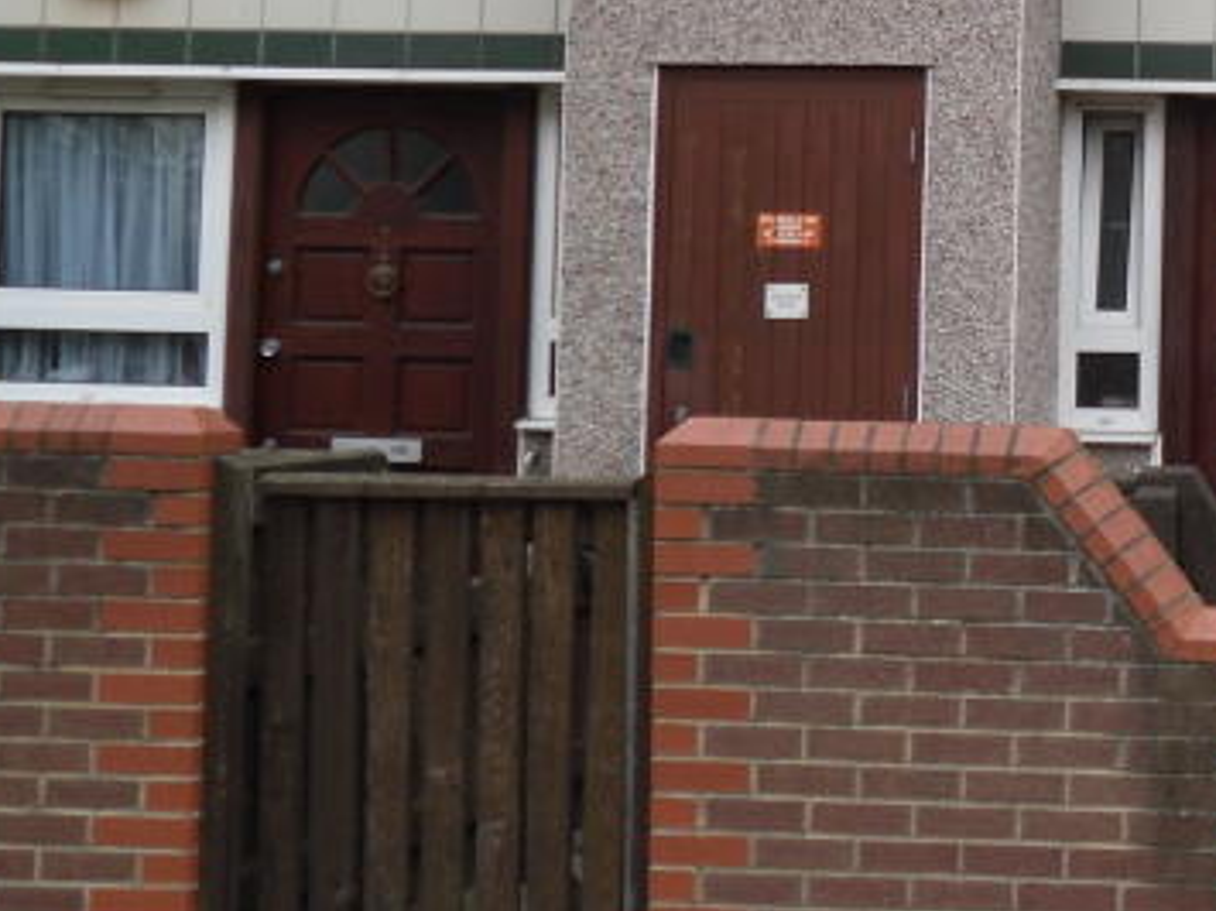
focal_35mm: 101
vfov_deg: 14.4
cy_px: -38
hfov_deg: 17.8
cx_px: 1706
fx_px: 3547
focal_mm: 6.3
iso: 80
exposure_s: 1/122
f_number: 3
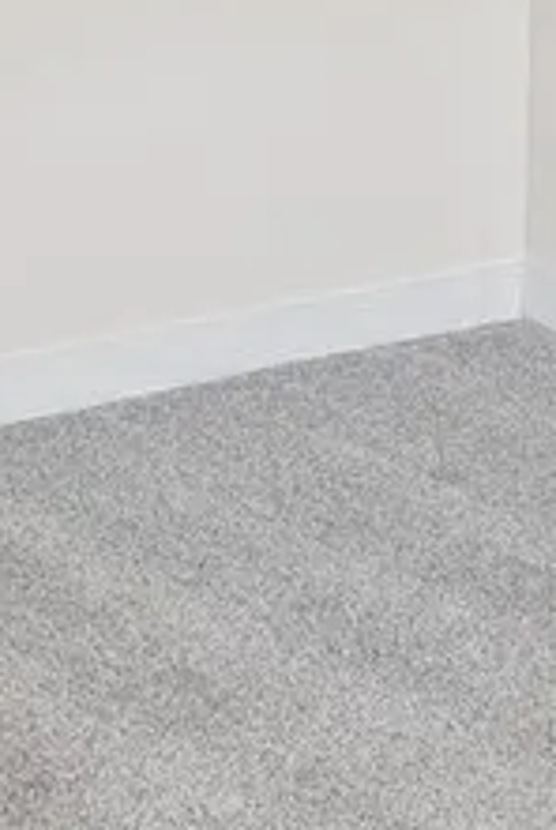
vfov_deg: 15.9
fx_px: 2656
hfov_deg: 11.9
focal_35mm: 115
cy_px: -505
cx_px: 329
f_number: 9
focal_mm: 10
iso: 250
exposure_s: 1/2.5
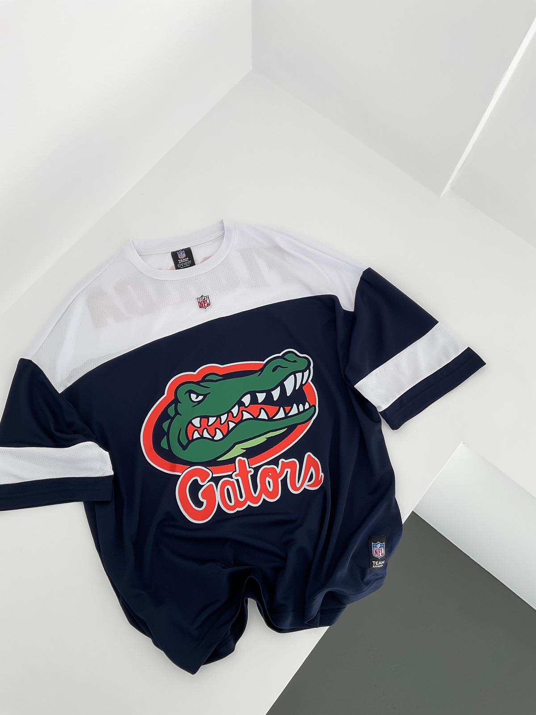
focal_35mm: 29
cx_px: 268
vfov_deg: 61.7
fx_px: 599
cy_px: 358
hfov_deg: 48.2
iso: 16
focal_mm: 3
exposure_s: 1/125
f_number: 1.8
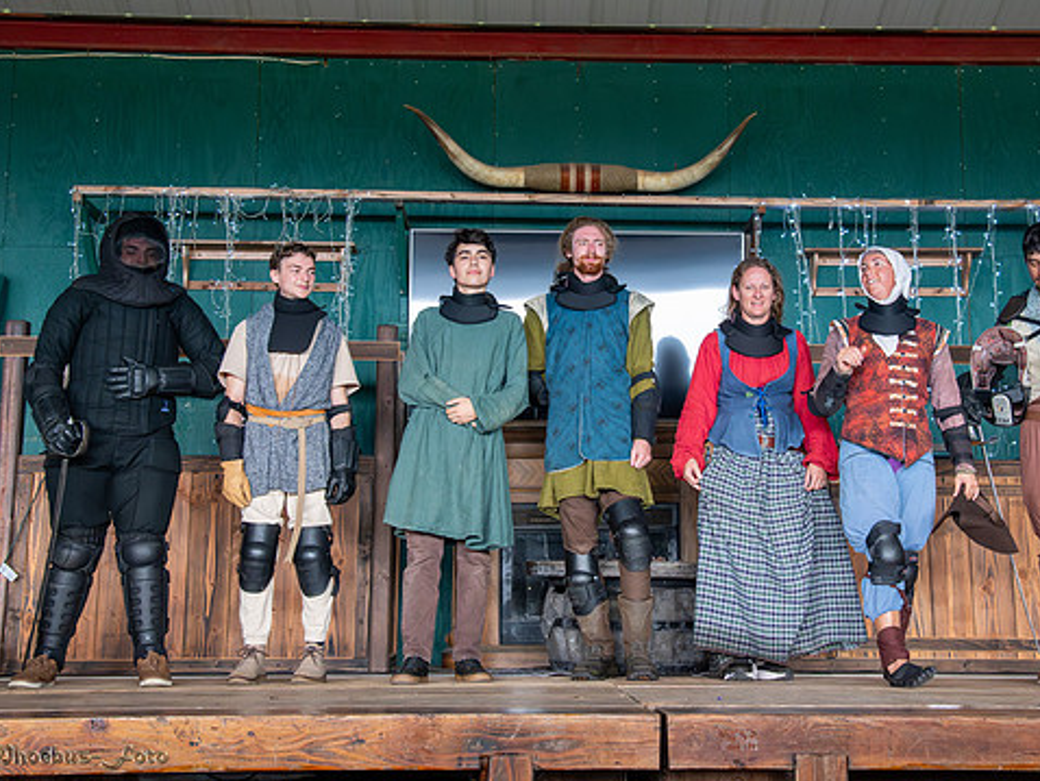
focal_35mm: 53
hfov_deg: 36.1
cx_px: 580
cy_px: 315
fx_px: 1593
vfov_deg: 27.5
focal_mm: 40
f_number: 5.6
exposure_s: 1/320
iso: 8000
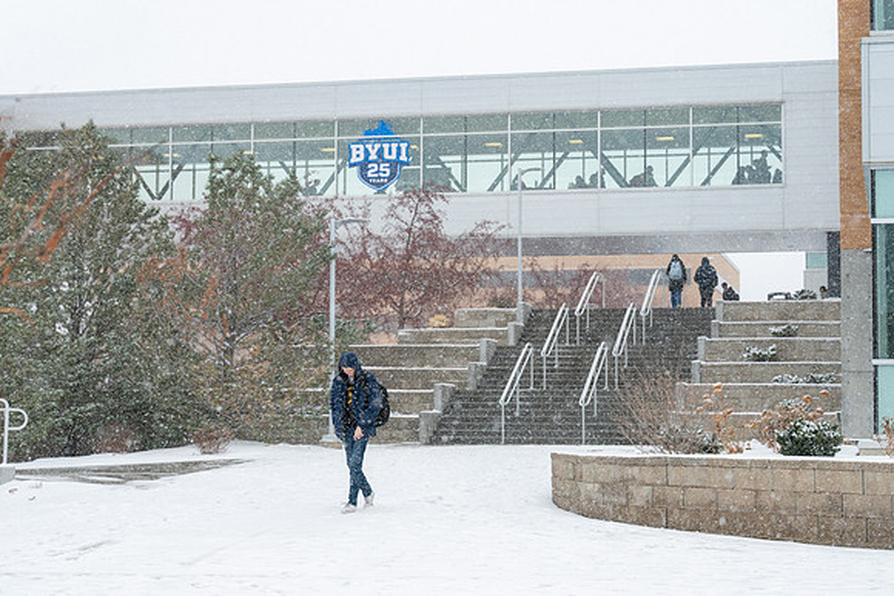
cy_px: 298
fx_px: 1794
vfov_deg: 18.9
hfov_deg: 28.0
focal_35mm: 72
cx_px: 447
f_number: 5.6
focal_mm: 70
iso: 500
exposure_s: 1/640
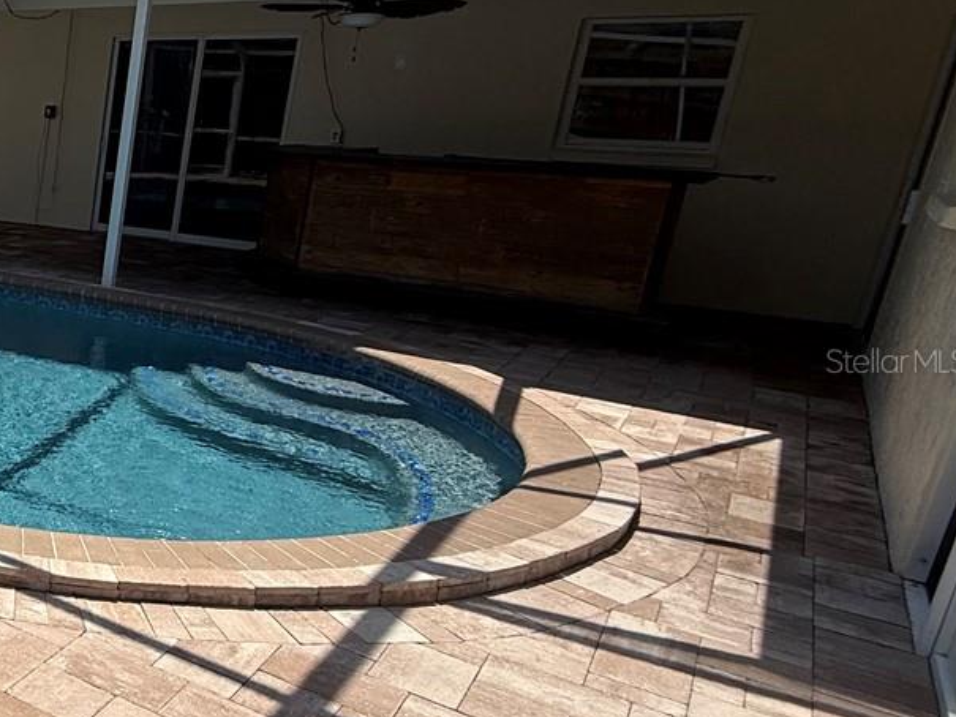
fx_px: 1022
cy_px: 360
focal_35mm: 37
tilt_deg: -14.2
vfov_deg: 38.7
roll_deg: -0.9
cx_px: -289
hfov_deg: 34.8
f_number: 2.2
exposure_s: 1/1698
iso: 50
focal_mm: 2.22
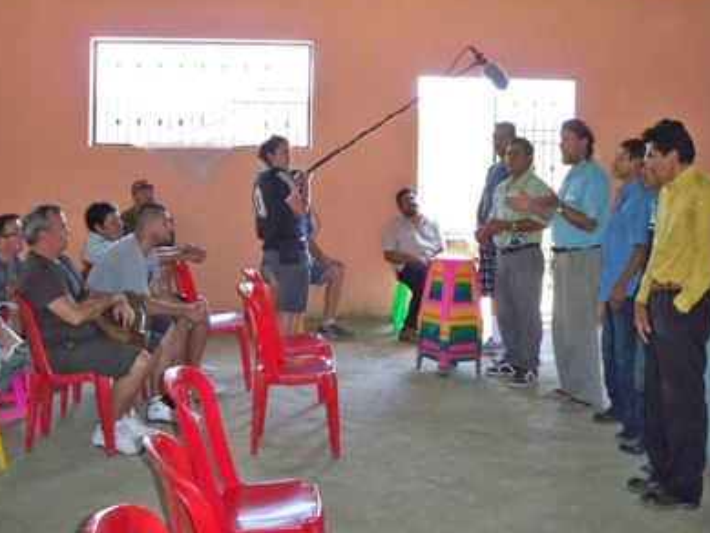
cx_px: 371
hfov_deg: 42.1
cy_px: 205
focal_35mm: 45
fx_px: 923
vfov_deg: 32.1
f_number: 3.1
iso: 250
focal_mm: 6.3
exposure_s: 1/80
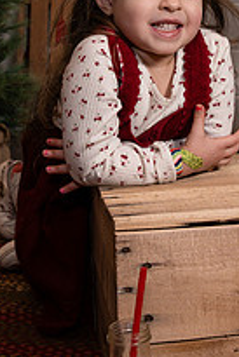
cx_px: 221
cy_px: 122
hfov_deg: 17.2
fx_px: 775
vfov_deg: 25.8
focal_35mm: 78
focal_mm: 24
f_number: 4
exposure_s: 1/250
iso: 250
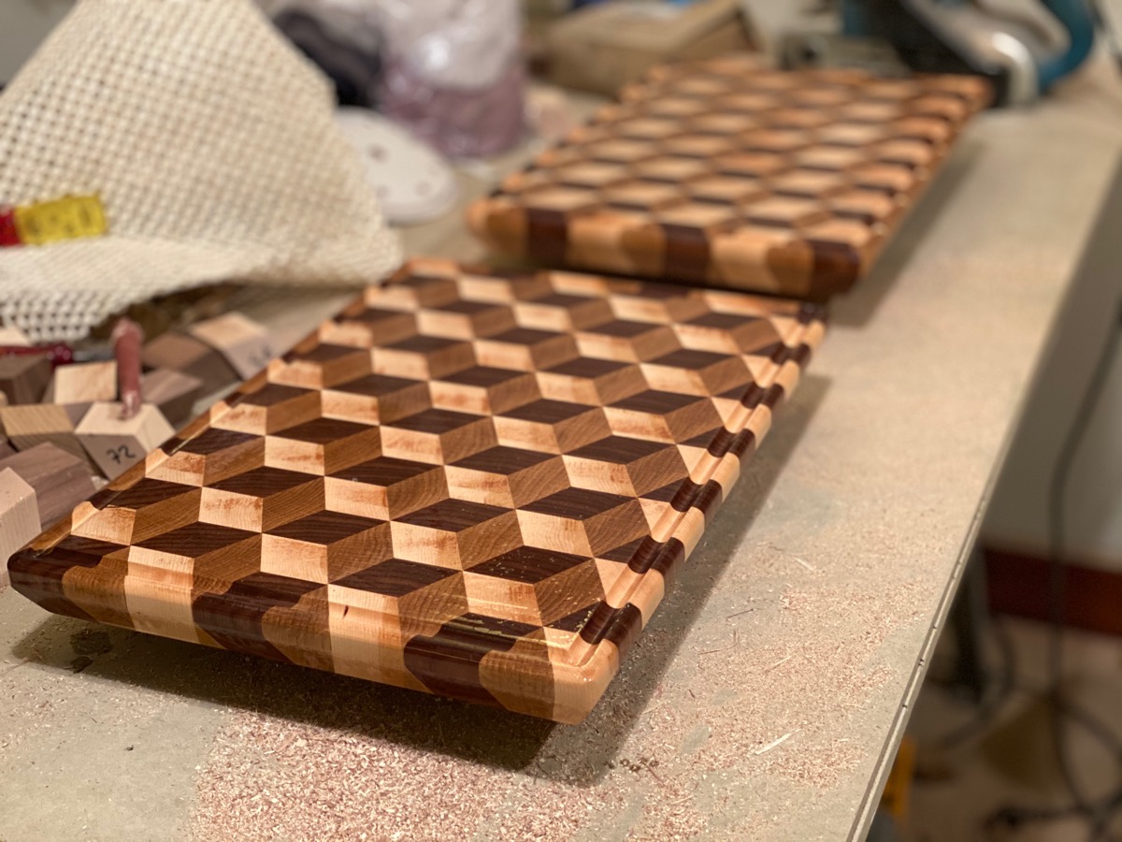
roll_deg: +1.1
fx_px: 1685
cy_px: 421
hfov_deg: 36.8
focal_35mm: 52
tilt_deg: -25.6
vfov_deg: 28.0
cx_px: 561
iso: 160
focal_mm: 6
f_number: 2
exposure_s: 1/33
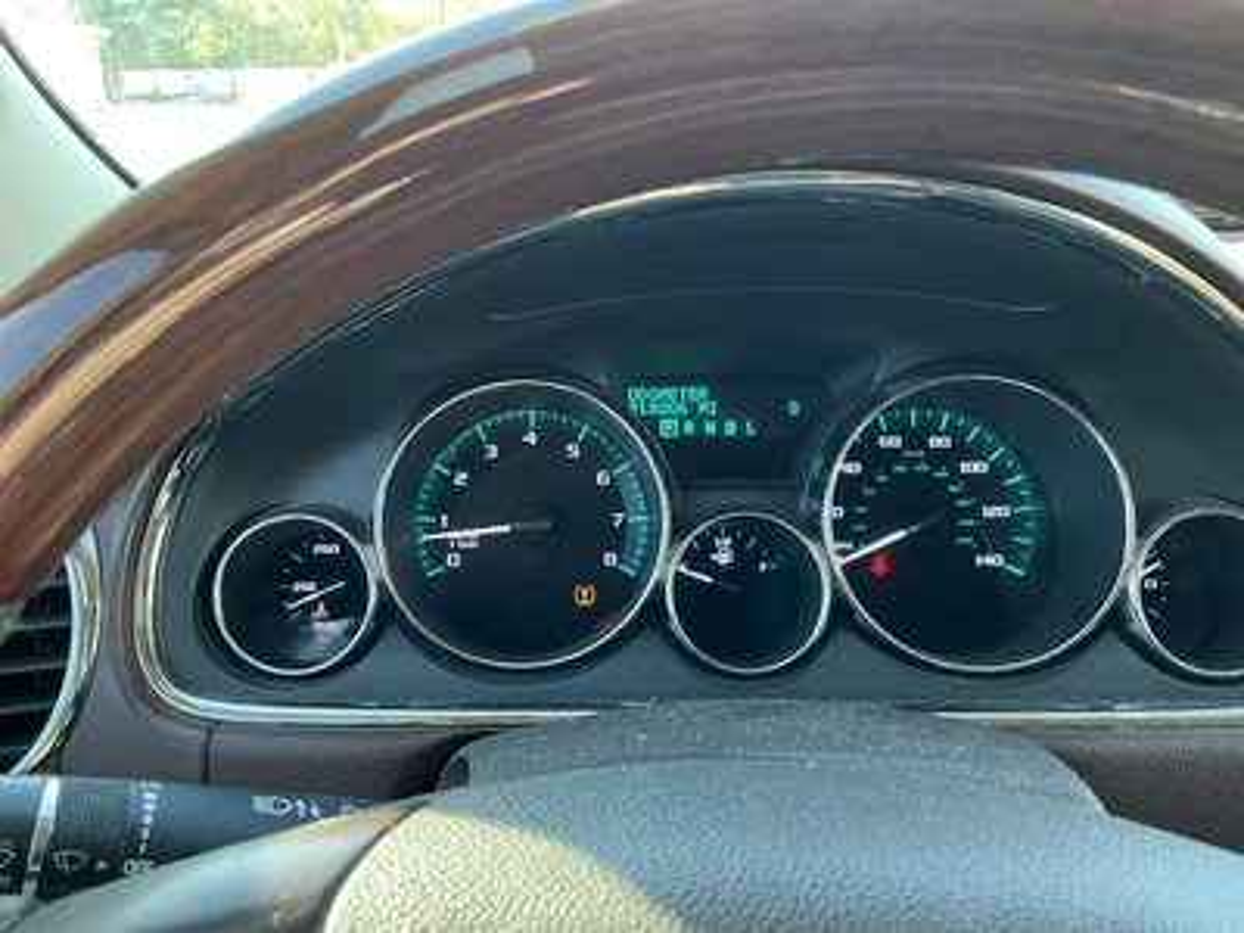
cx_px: 622
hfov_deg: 63.4
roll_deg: +2.0
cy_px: 466
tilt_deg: -19.6
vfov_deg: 49.7
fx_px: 1006
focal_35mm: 28
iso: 100
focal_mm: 3
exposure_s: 1/60
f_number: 1.8
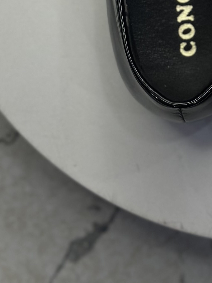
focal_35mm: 143
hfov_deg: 10.2
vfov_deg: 13.5
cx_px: 271
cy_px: -35
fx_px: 1168
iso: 80
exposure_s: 1/444
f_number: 1.78
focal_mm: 6.86
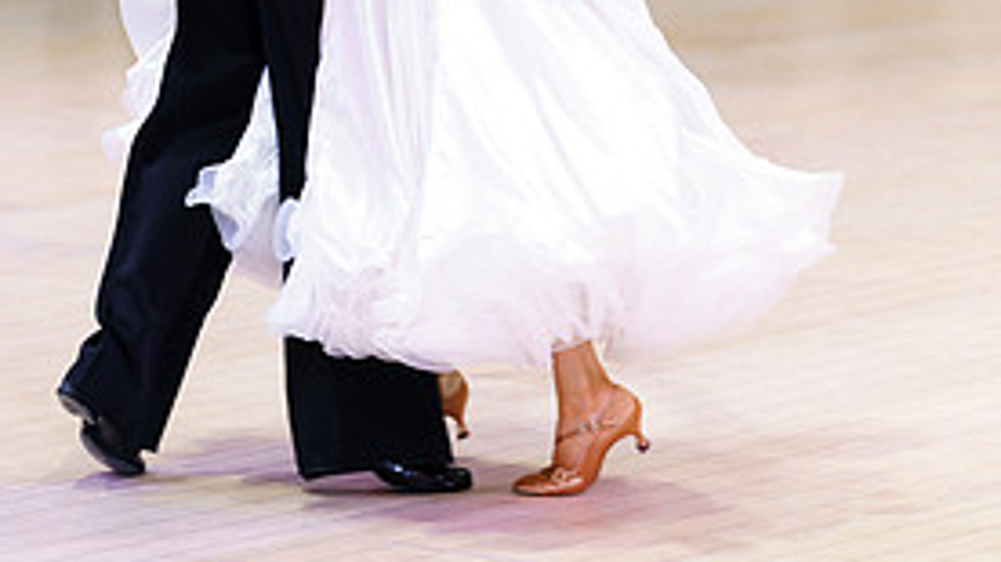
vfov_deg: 5.4
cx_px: 500
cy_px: -163
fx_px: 5890
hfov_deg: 9.7
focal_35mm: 222
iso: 500
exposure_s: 1/160
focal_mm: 130
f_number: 2.8
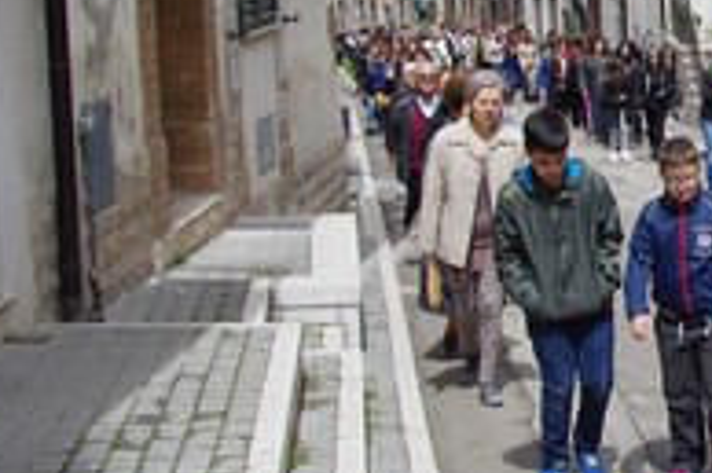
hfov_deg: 22.1
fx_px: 1680
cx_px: 862
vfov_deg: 16.0
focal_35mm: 85
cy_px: 141
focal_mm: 22
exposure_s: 1/250
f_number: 10
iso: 250
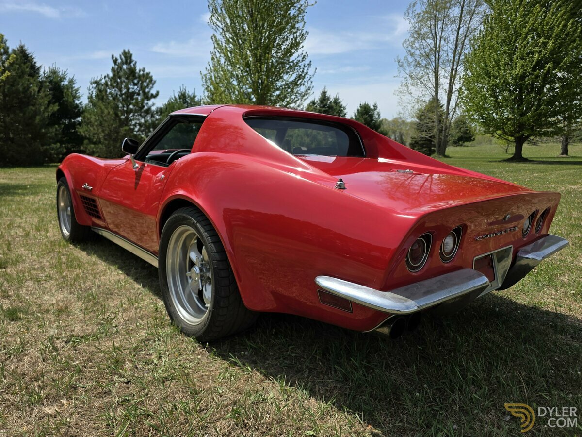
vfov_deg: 58.9
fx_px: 387
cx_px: 291
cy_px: 218
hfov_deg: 73.9
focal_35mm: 23
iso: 80
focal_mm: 6.3
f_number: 1.7
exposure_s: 1/5296
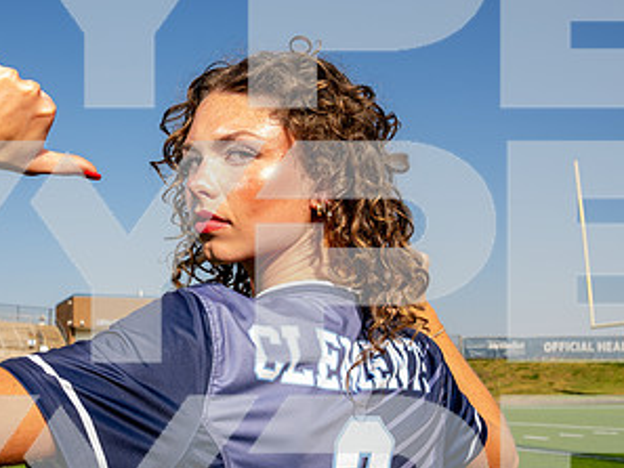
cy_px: 253
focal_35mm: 45
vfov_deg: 32.2
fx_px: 812
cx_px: 214
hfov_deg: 41.6
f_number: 7.1
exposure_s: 1/125
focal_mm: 24
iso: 50
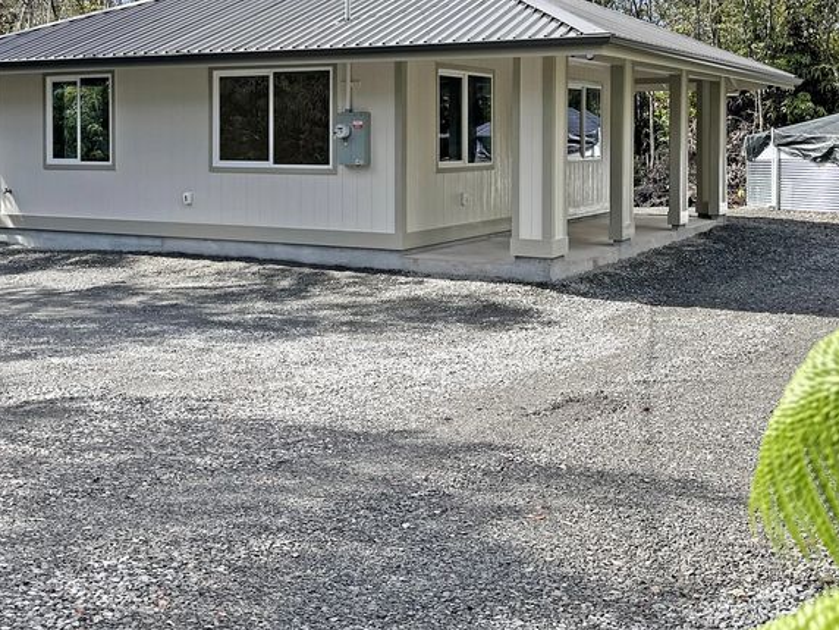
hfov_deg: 43.8
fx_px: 1042
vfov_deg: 32.8
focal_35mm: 43
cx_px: 443
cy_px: 140
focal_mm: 6.86
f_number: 1.78
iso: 80
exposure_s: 1/2252
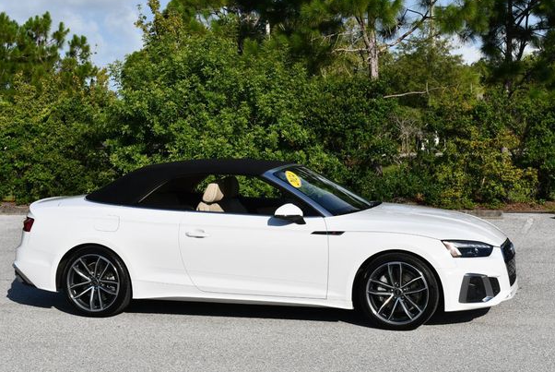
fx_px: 1050
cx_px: 265
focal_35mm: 68
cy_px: 185
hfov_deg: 29.6
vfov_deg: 20.1
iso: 100
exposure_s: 1/320
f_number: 9
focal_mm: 32
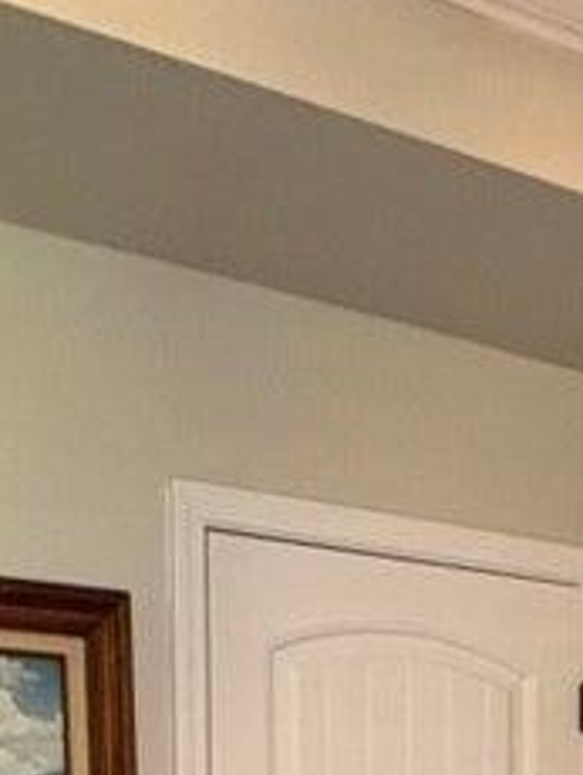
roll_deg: -0.3
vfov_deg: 20.9
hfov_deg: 17.3
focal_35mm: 83
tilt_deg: -3.8
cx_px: 622
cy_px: 1068
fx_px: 1860
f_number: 2.2
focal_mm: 2.22
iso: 500
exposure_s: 1/60
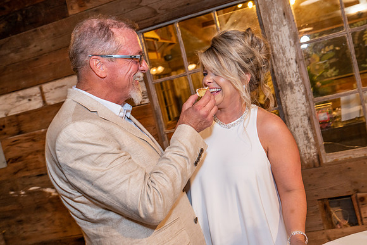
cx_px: 203
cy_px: 110
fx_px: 372
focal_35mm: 36
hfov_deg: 52.4
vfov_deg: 36.4
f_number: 4.5
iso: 1600
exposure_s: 1/60
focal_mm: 33
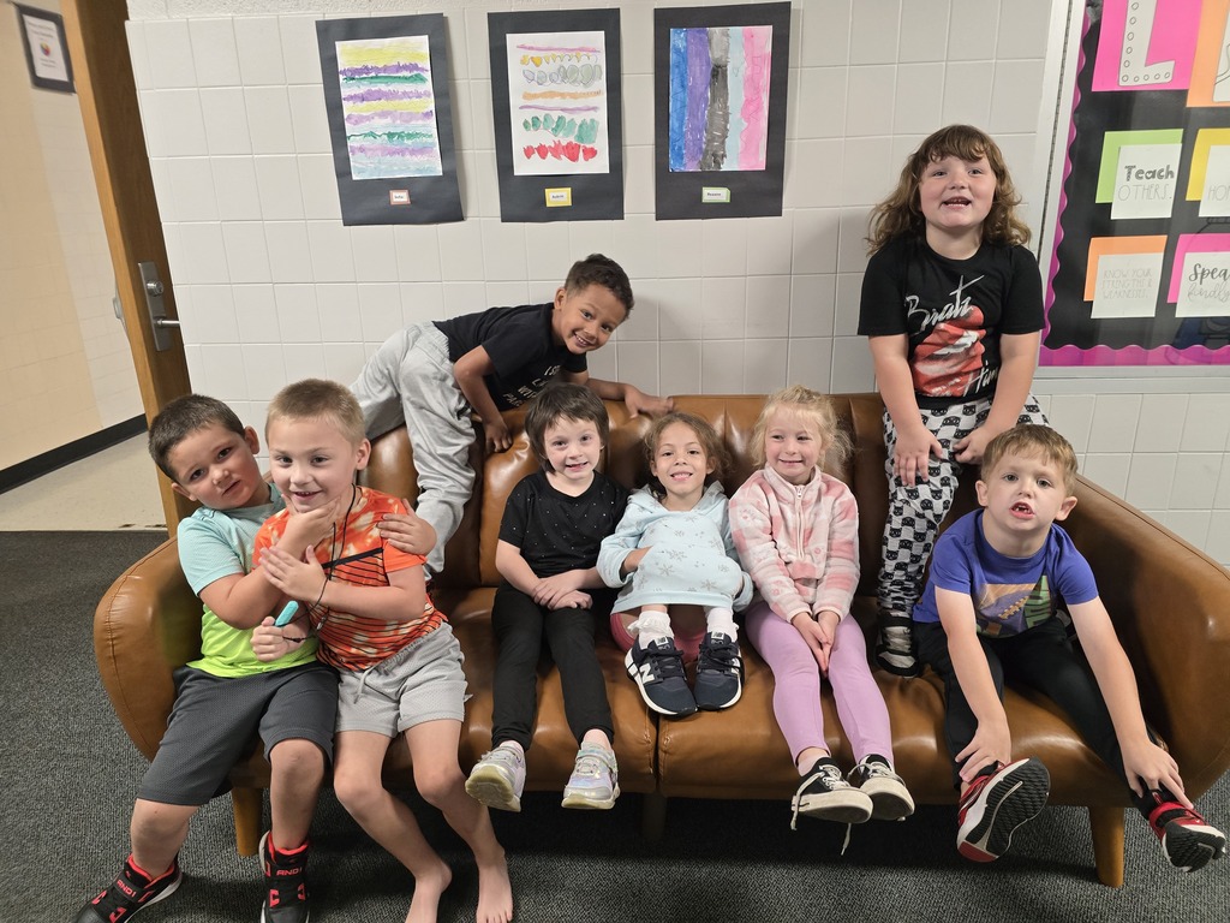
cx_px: 615
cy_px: 462
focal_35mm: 23
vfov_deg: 58.9
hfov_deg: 73.9
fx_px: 817
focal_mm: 6.3
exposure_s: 1/120
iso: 800
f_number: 1.7
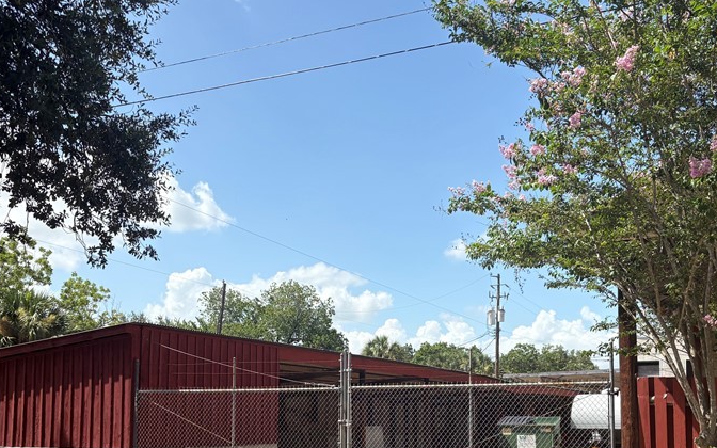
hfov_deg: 47.0
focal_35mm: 42
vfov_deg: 29.7
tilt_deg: +3.5
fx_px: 821
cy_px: 373
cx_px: 413
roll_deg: +0.8
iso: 50
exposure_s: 1/2865
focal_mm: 5.96
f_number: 1.6
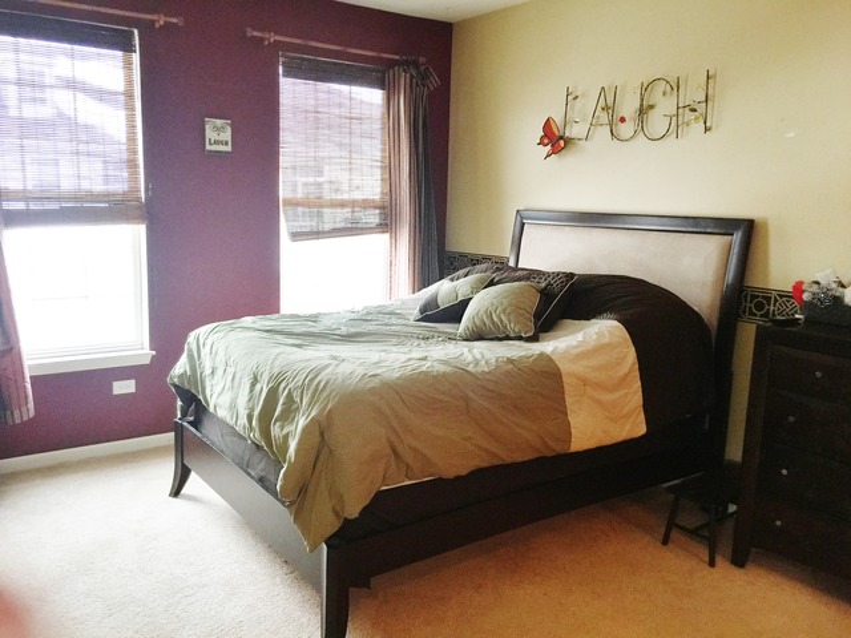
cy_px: 319
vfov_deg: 48.2
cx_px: 426
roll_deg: -2.0
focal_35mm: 29
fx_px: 713
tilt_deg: -8.1
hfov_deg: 61.7
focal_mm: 4.15
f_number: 2.2
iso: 64
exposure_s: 1/15
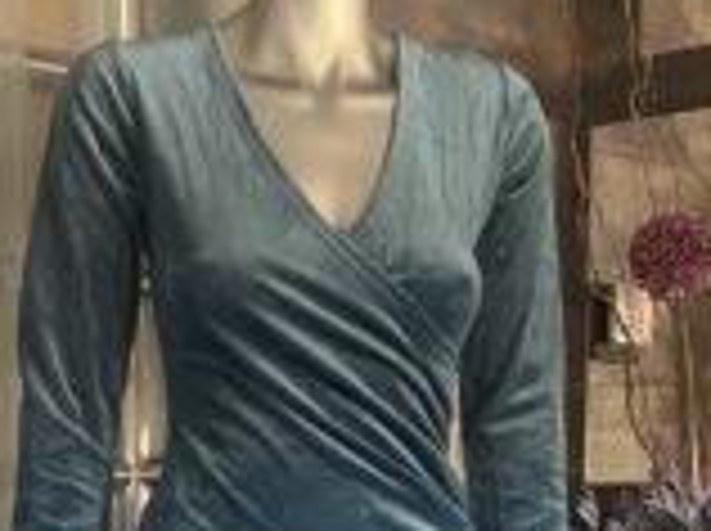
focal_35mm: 66
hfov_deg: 29.3
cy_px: 702
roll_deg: +0.4
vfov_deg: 20.2
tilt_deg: -7.4
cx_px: 274
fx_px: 1354
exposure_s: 1/60
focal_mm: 4.2
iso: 400
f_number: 1.6
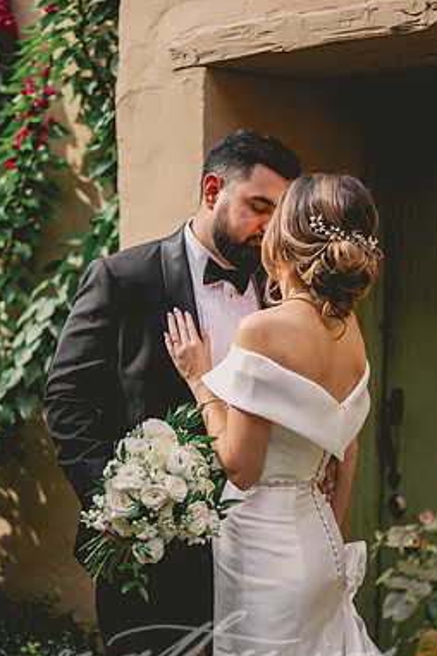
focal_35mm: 59
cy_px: 344
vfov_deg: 33.9
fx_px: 1074
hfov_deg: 23.0
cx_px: 195
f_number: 2
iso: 64
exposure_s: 1/2000
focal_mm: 50
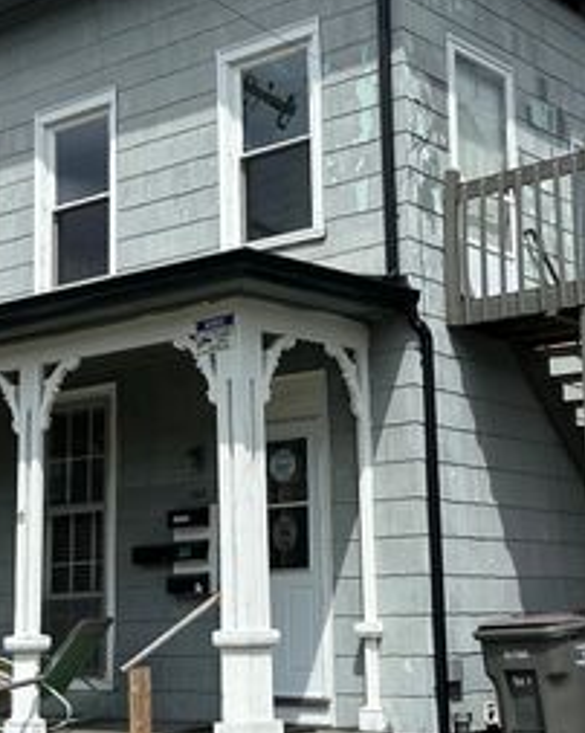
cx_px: 272
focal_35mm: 67
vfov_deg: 28.3
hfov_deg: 22.8
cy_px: 364
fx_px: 1452
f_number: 1.5
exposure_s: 1/5076
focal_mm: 5.7
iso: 50
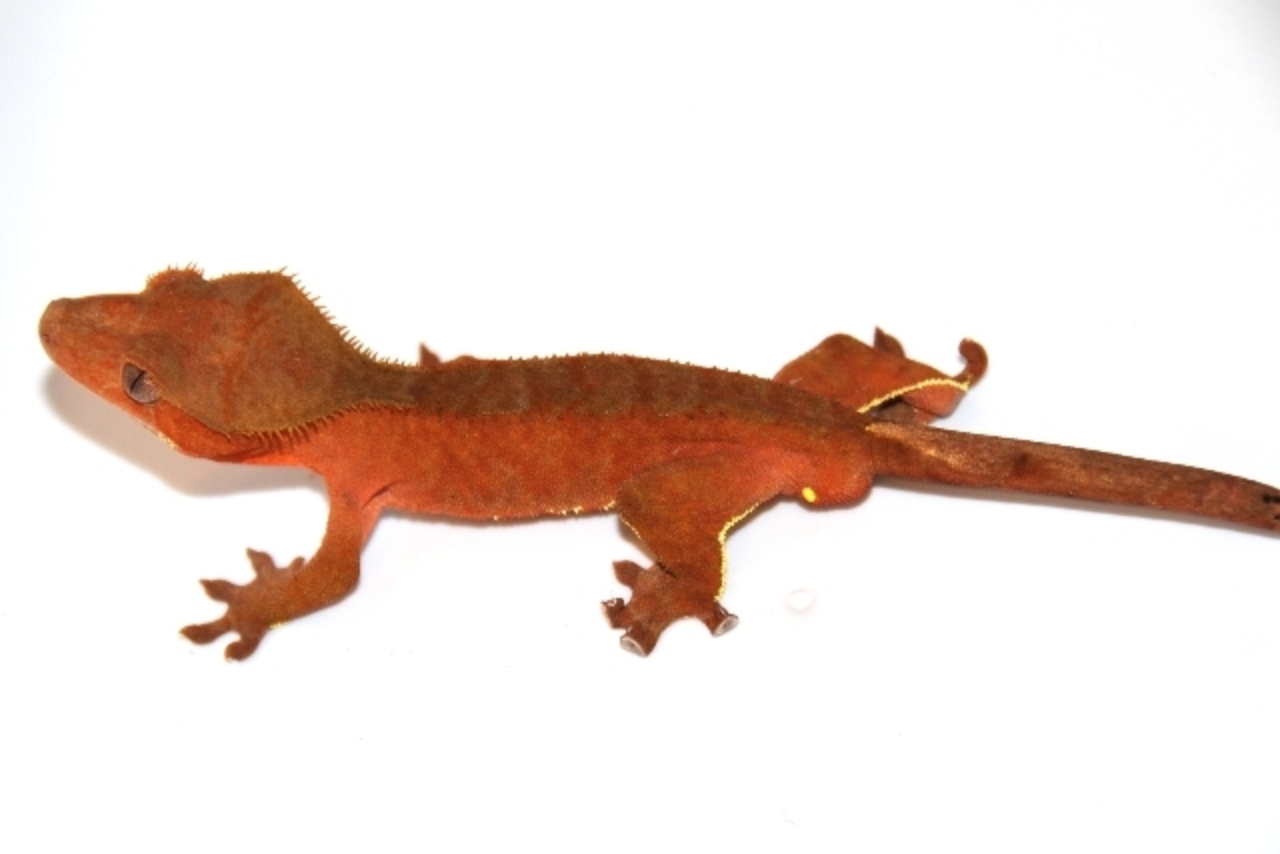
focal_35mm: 105
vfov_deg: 13.0
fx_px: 3734
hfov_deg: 19.5
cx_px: 640
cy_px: 427
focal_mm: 70
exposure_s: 1/60
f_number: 5
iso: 200
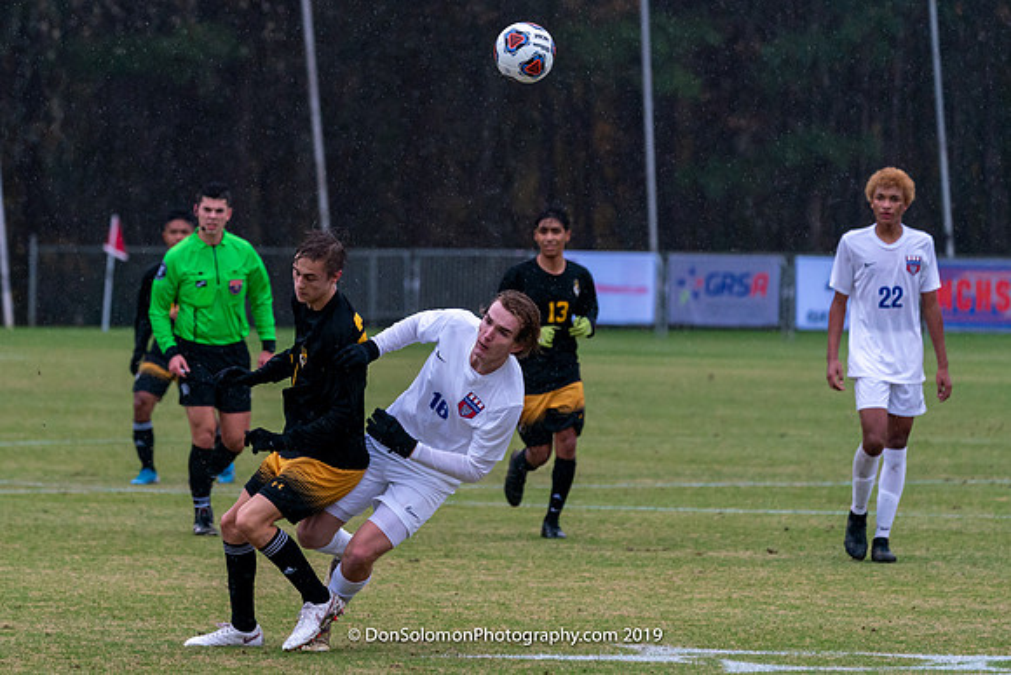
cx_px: 382
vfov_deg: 4.2
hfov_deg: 6.3
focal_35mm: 329
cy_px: 322
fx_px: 9243
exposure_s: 1/1000
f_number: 5.6
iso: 2500
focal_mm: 241
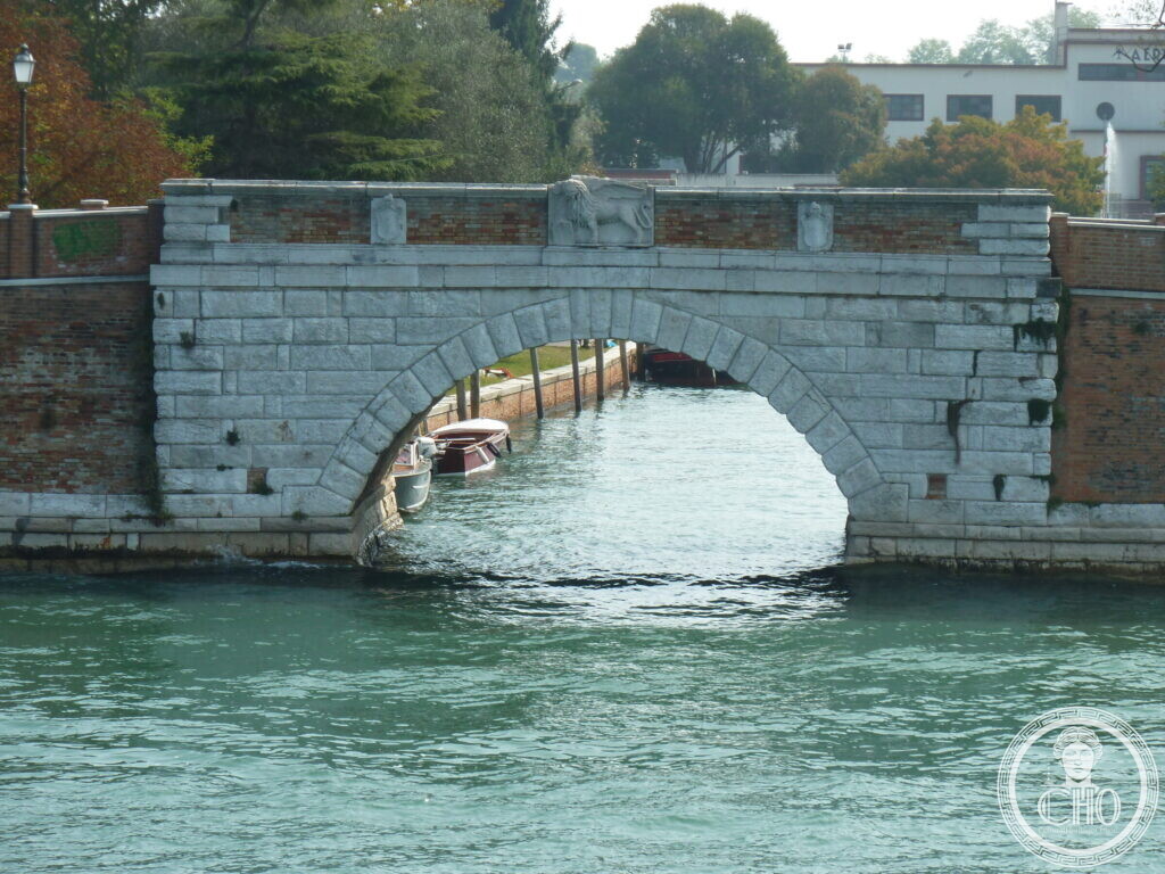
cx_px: 582
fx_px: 4947
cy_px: 437
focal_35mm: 147
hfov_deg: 13.4
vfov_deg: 10.1
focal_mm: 24.1
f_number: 4.5
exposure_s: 1/320
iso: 80
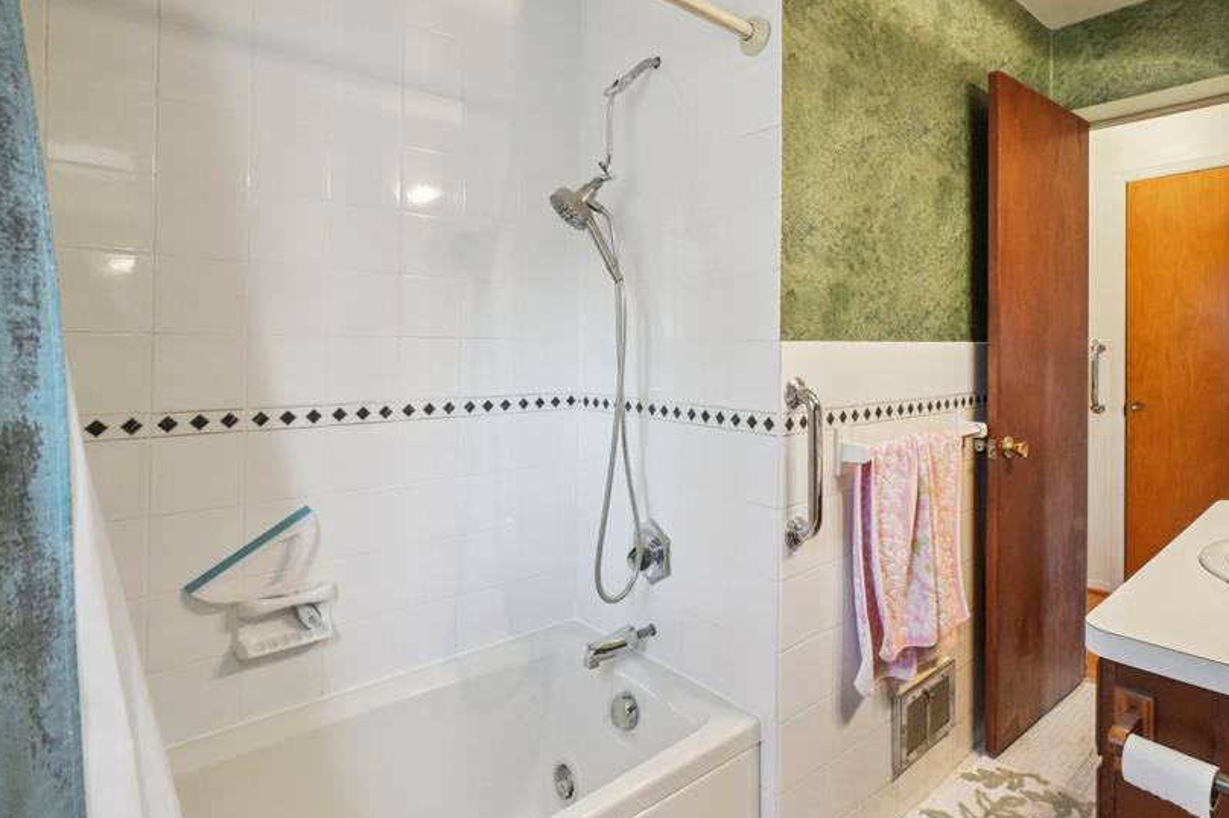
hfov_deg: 86.1
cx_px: 722
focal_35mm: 19
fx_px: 648
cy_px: 345
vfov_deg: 64.2
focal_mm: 10
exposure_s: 1/30
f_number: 8
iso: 1600
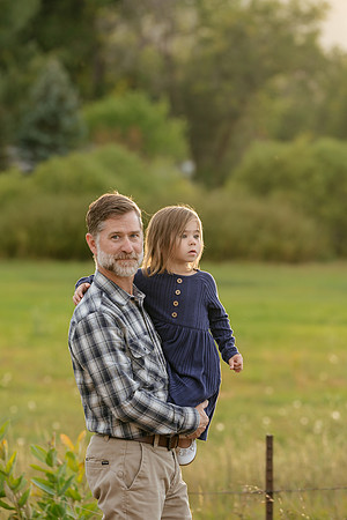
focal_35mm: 191
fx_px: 2761
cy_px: 260
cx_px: 174
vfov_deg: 10.8
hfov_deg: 7.2
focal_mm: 191
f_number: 5.6
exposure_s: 1/200
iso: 640
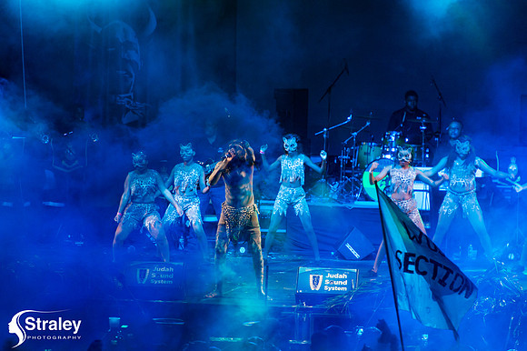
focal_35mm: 320
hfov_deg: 6.4
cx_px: 264
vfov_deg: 4.3
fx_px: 4682
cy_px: 176
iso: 3200
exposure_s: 1/200
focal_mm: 320
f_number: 5.6
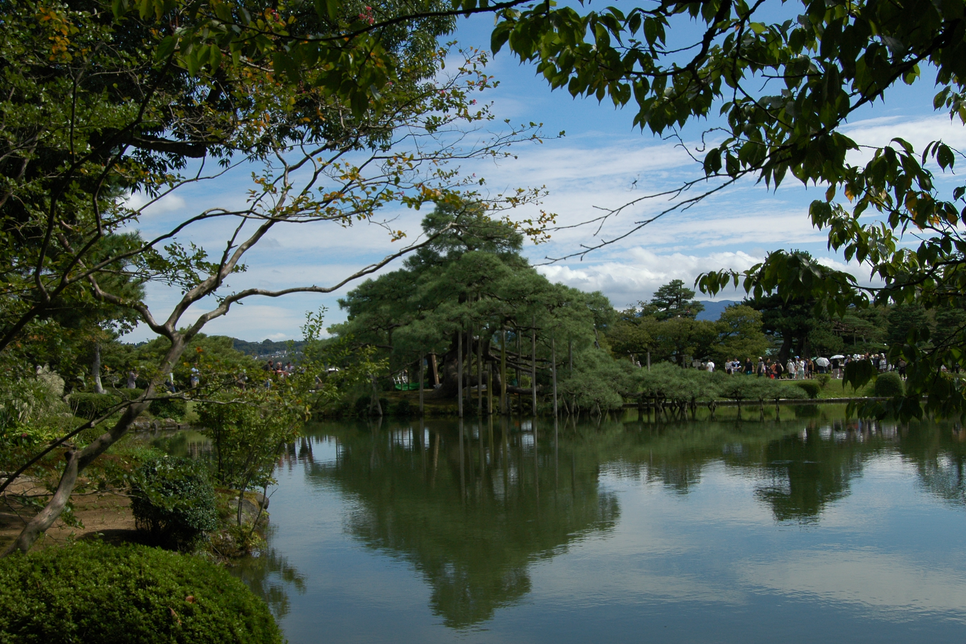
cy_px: 319
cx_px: 481
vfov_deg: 35.9
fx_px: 993
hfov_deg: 51.9
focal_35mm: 37
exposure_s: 1/350
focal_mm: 24
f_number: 11
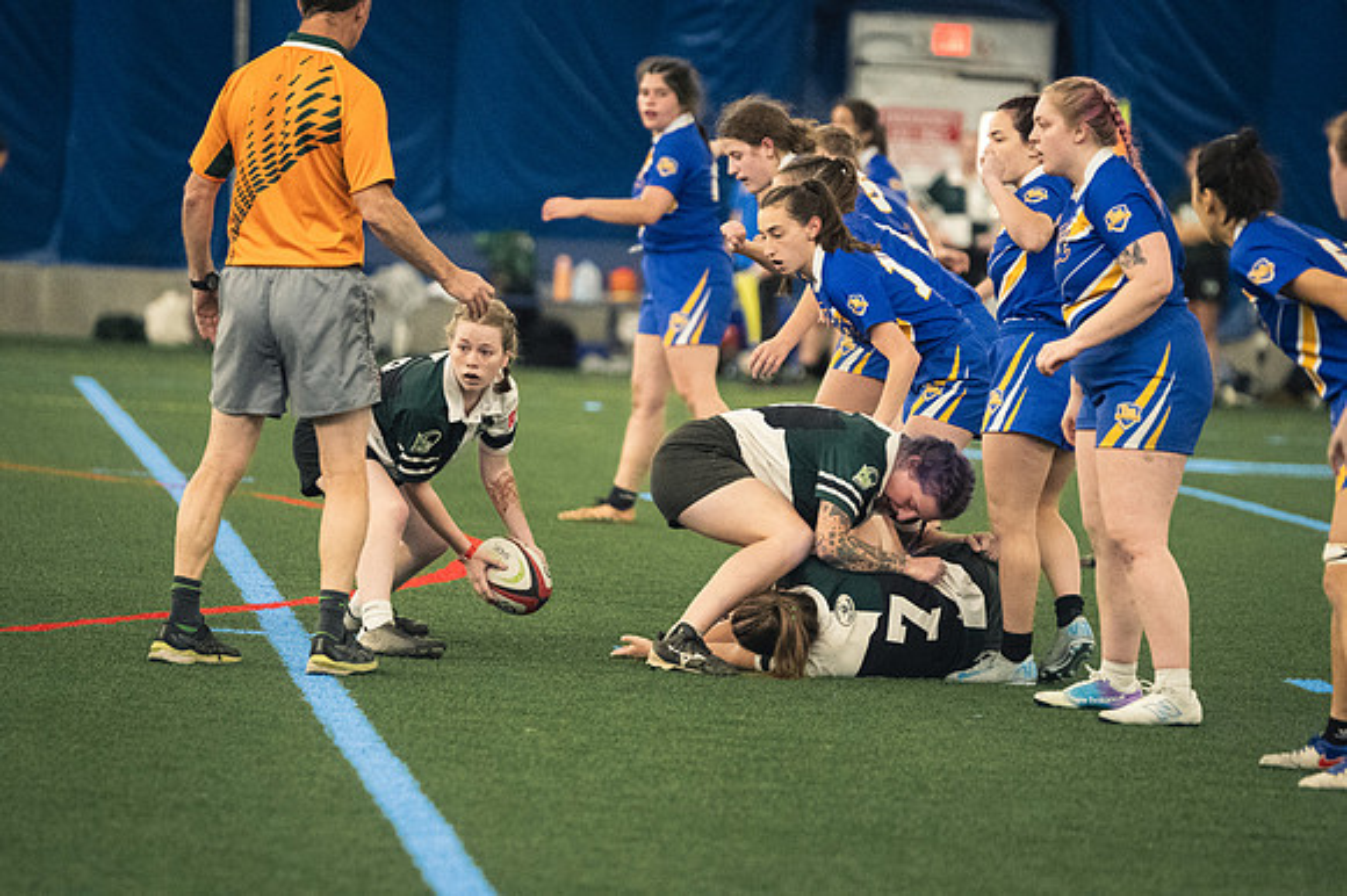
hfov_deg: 6.9
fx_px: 11218
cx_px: 674
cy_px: 448
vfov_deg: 4.6
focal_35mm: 300
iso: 9000
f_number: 2.8
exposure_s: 1/500
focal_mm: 200
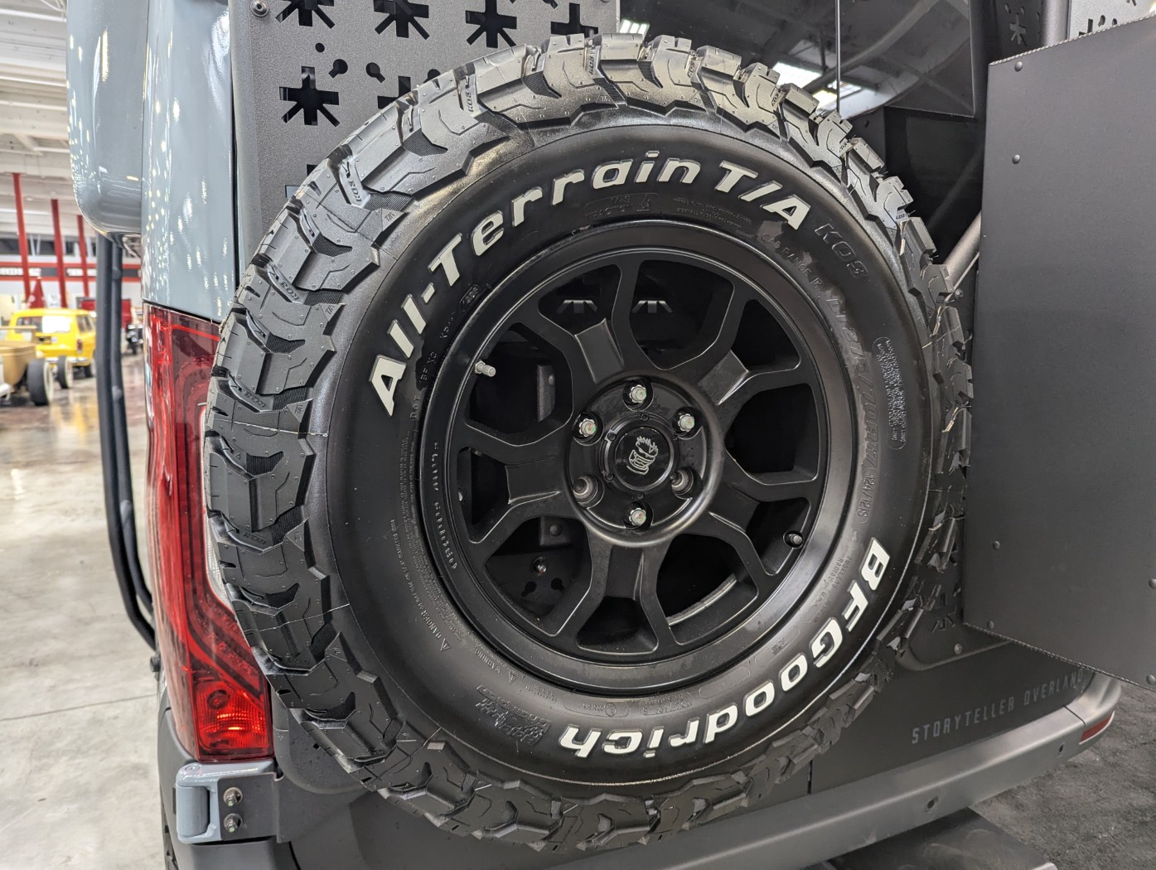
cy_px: 435
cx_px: 578
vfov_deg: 56.9
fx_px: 803
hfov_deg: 71.5
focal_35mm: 24
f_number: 1.85
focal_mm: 6.81
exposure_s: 1/60
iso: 307
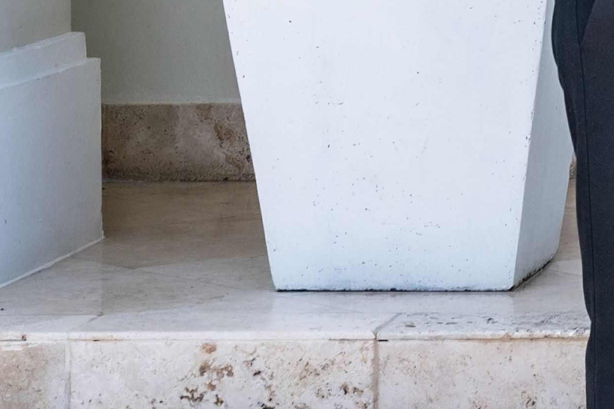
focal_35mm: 182
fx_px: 3104
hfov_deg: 10.0
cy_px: -269
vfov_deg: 7.4
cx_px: 1450
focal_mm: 37
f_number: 10
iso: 250
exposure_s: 1/60
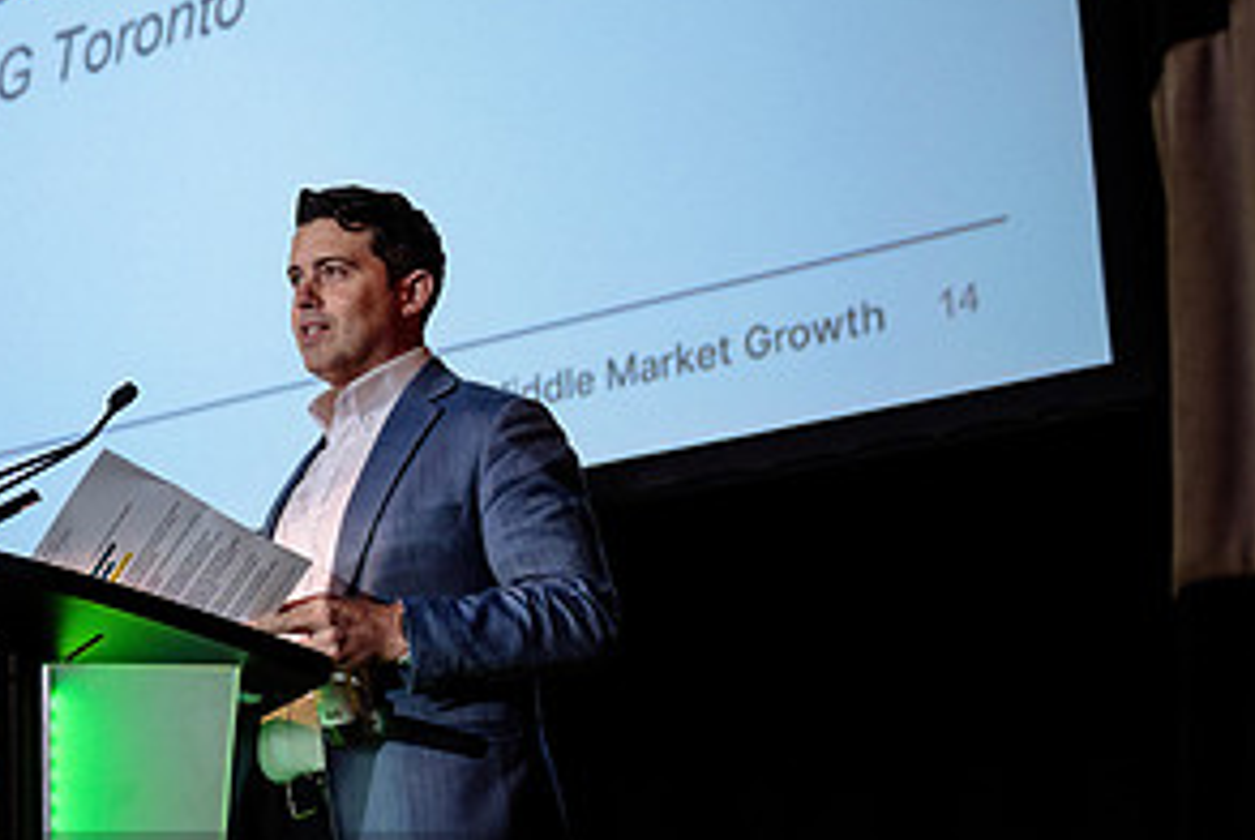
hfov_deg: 22.8
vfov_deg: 15.7
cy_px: 388
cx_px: 120
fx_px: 3036
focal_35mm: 87
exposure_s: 1/100
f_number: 3.5
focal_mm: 44
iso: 1000
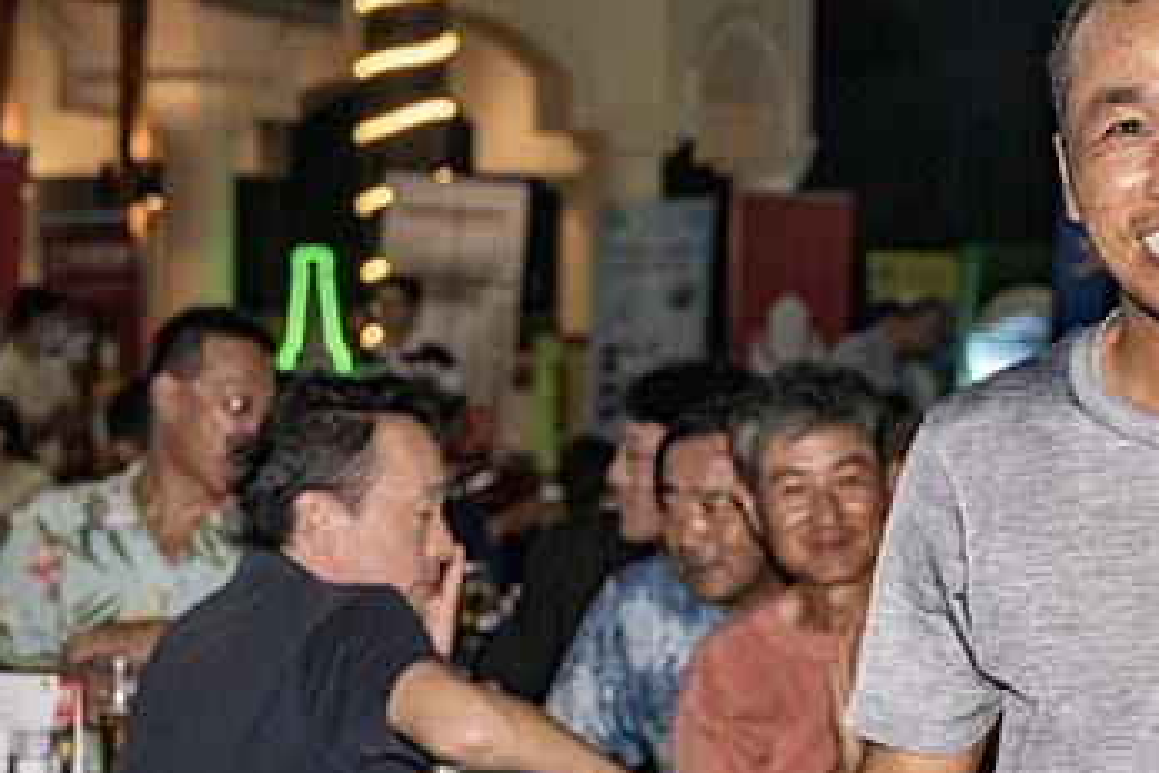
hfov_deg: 15.0
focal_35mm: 135
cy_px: 476
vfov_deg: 10.2
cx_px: 1106
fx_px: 4346
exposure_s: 1/200
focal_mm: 49
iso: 250
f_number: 4.5
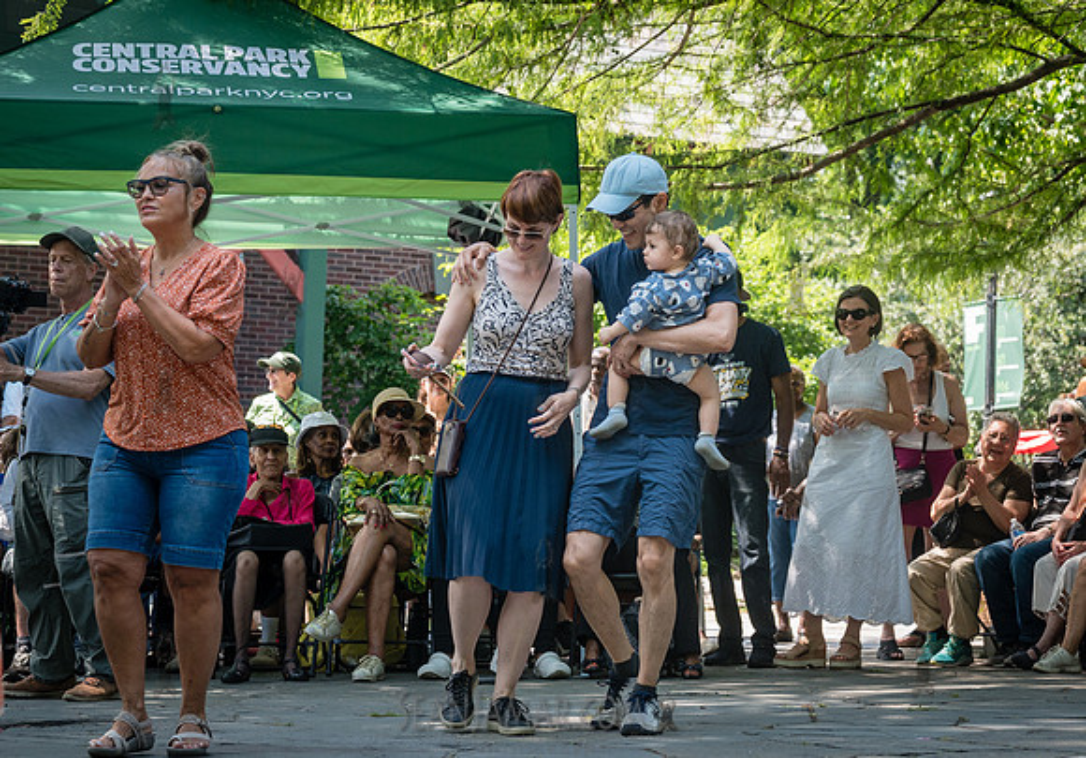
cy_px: 386
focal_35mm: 92
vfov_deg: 15.3
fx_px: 2825
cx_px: 737
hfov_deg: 21.7
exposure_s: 1/640
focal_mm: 69
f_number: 4.5
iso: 640
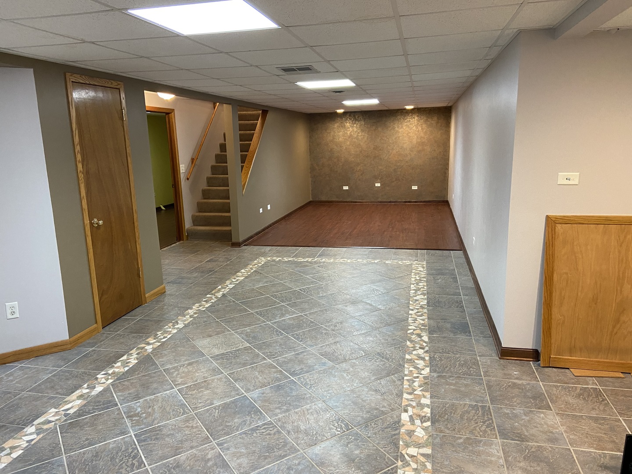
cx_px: 316
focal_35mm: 26
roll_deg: +2.0
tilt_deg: -12.4
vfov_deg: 53.1
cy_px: 237
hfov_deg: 67.3
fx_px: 475
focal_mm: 4.25
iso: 320
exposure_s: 1/60
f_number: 1.8
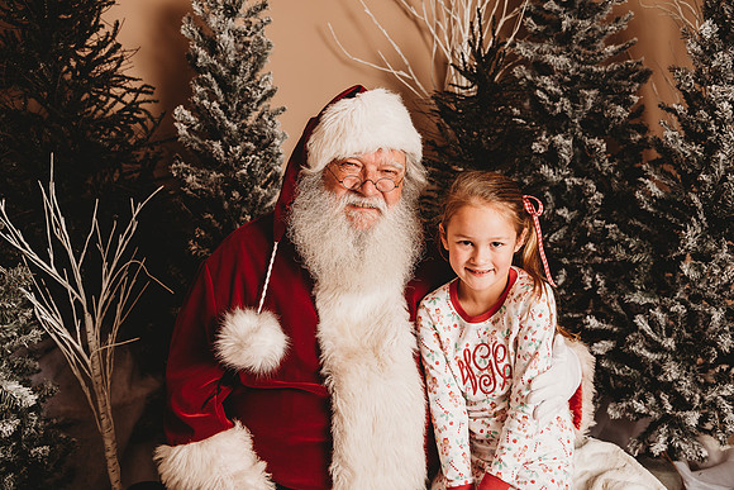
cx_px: 367
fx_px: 775
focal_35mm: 38
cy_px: 245
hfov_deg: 50.7
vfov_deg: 35.1
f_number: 4
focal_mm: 38
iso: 100
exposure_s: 1/160
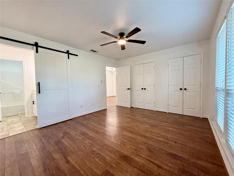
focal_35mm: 14
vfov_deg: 85.7
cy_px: 88
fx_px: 95
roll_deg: +1.0
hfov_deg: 102.1
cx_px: 117
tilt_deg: -1.3
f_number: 2.2
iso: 250
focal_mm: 2.22
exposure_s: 1/120
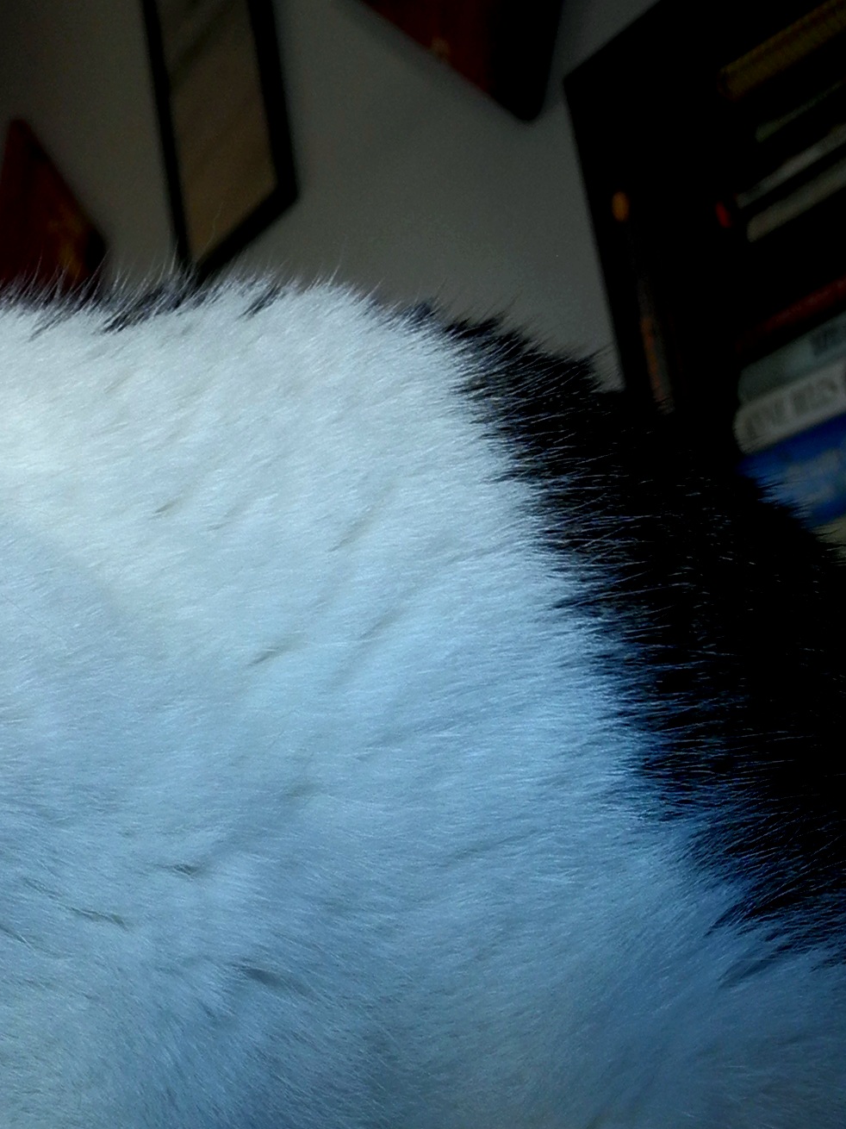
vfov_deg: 24.9
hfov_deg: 18.0
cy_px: 414
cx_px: -159
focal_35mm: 78
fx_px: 2543
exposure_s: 1/30
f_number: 2.8
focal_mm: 6
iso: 169
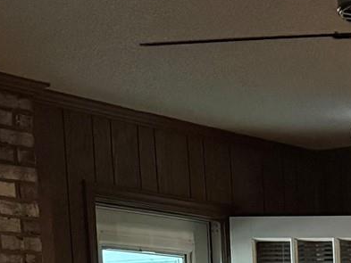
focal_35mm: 125
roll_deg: +0.6
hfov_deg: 14.6
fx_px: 1268
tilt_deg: -9.0
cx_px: 535
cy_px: 557
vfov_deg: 10.7
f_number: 1.78
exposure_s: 1/30
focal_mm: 6.76
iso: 800
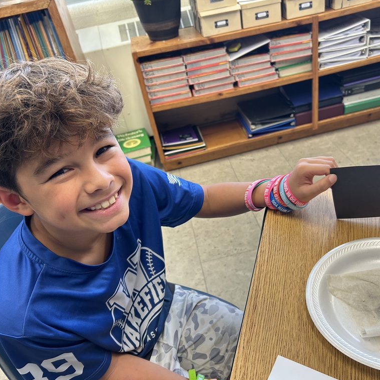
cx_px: 204
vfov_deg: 52.5
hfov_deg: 52.5
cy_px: 190
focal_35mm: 31
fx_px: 385
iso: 100
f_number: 1.5
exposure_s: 1/60
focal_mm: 5.7
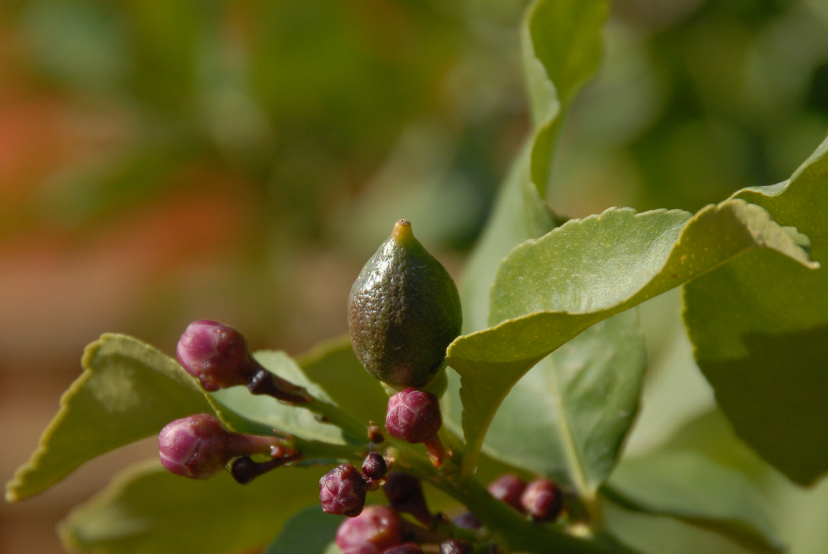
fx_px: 4783
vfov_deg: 6.6
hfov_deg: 9.9
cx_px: 377
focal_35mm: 208
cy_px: 346
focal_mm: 95
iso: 320
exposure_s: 1/800
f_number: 7.1
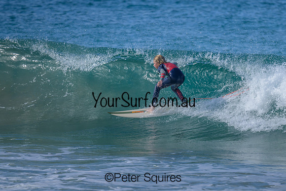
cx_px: 196
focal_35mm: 1099
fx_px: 8730
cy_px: 82
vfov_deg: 1.3
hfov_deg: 1.9
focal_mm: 800
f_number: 6.3
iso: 450
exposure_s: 1/2000
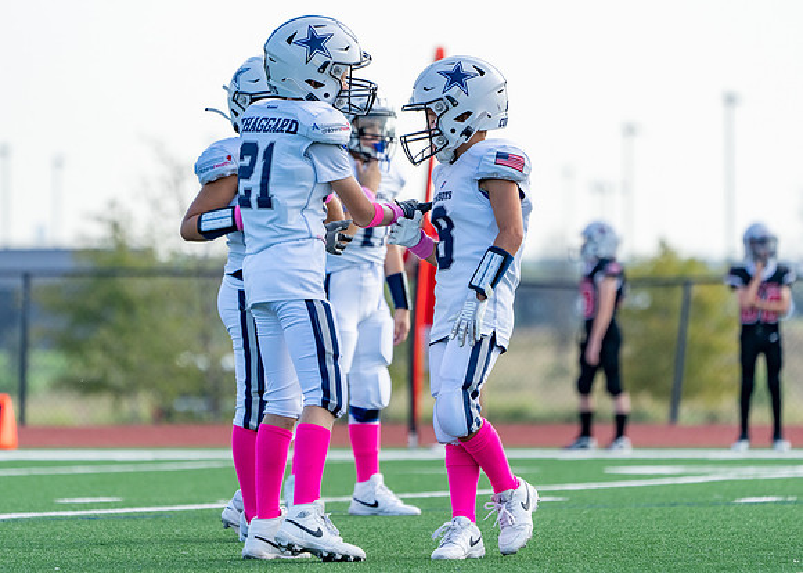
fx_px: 8677
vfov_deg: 3.8
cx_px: 399
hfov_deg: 5.3
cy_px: 270
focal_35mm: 381
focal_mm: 321
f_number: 5.6
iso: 500
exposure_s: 1/1250
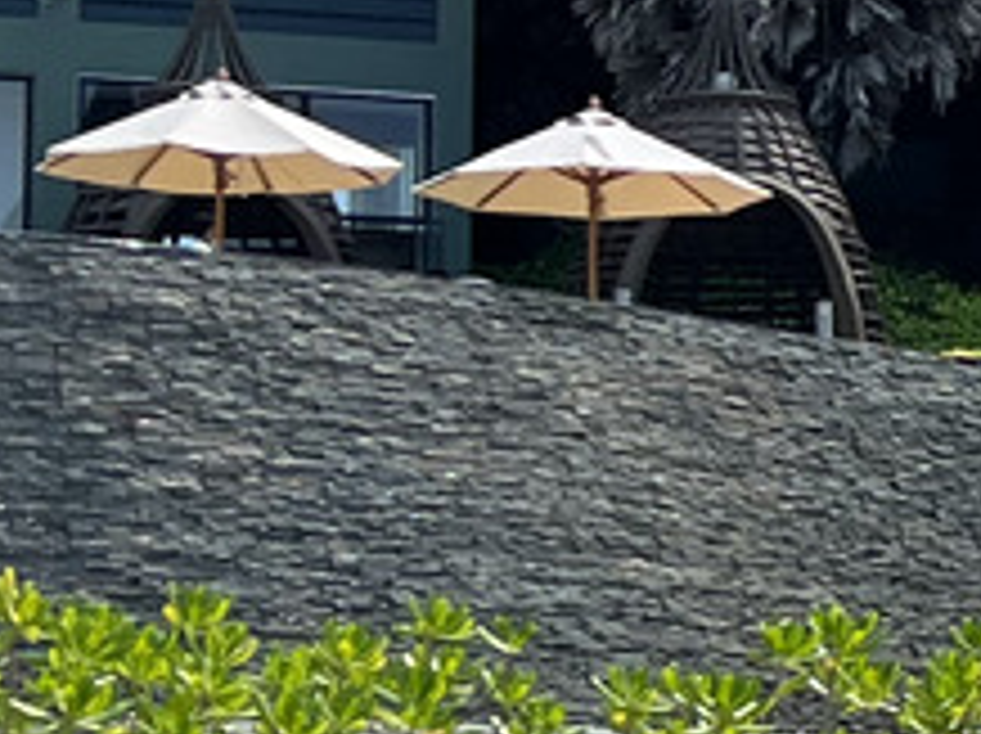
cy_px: 333
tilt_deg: +5.1
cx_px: 2462
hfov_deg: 9.2
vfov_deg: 7.8
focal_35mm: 191
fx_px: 5407
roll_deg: +0.5
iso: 50
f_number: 1.5
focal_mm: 5.7
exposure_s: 1/3831
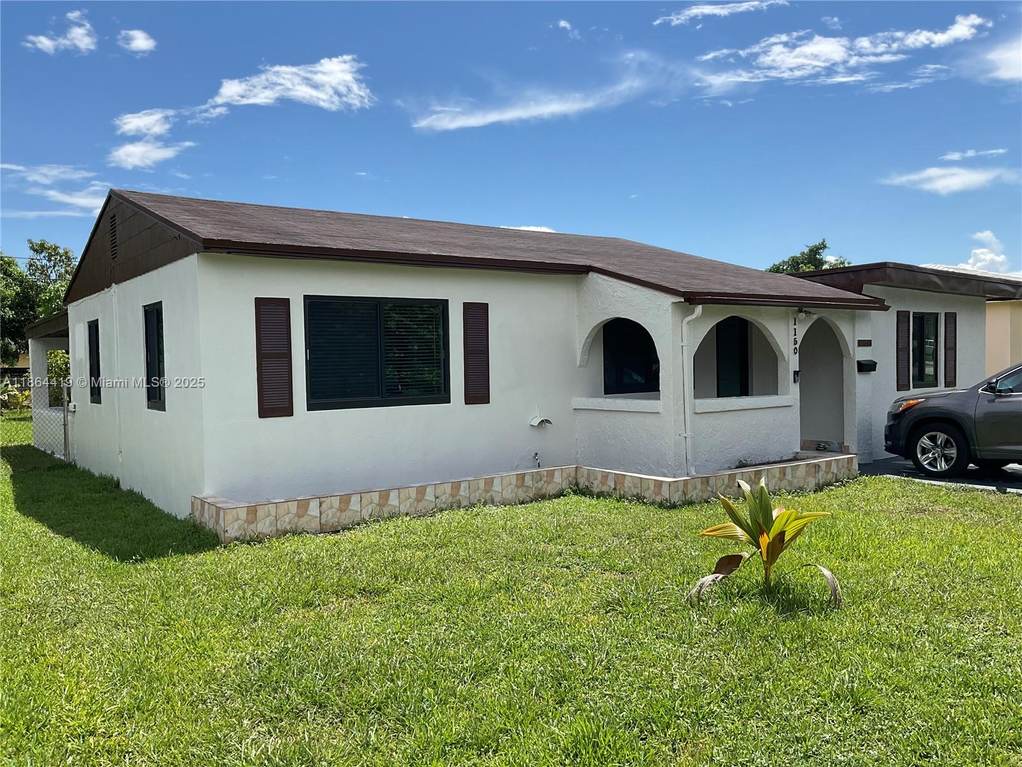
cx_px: 511
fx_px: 856
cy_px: 384
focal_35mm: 29
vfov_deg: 48.2
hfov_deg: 61.7
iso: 16
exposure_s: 1/2320
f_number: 1.8
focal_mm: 3
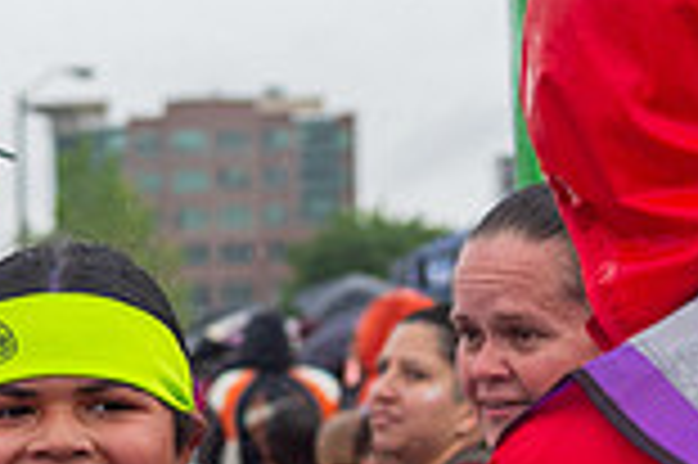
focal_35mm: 180
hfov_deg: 11.3
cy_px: 306
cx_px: -27
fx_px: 3486
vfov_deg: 7.6
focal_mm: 48
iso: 1600
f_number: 4
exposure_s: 1/3200
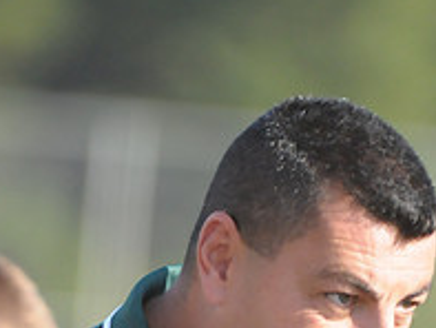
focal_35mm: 1185
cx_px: 291
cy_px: 492
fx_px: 14935
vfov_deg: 1.3
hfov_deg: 1.7
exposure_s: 1/4000
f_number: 4
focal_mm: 280
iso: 1600
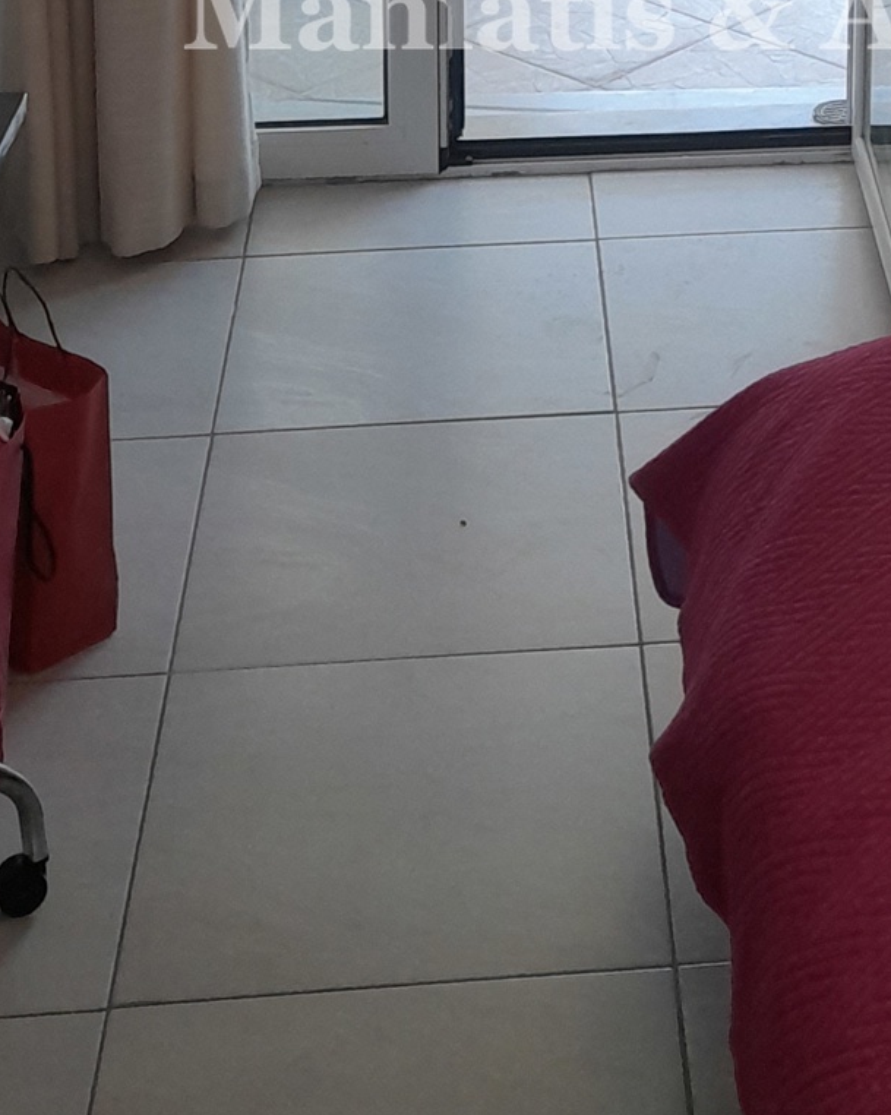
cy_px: -517
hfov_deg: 18.4
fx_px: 2705
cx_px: 792
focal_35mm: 82
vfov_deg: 20.3
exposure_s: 1/50
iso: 80
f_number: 2
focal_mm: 4.6
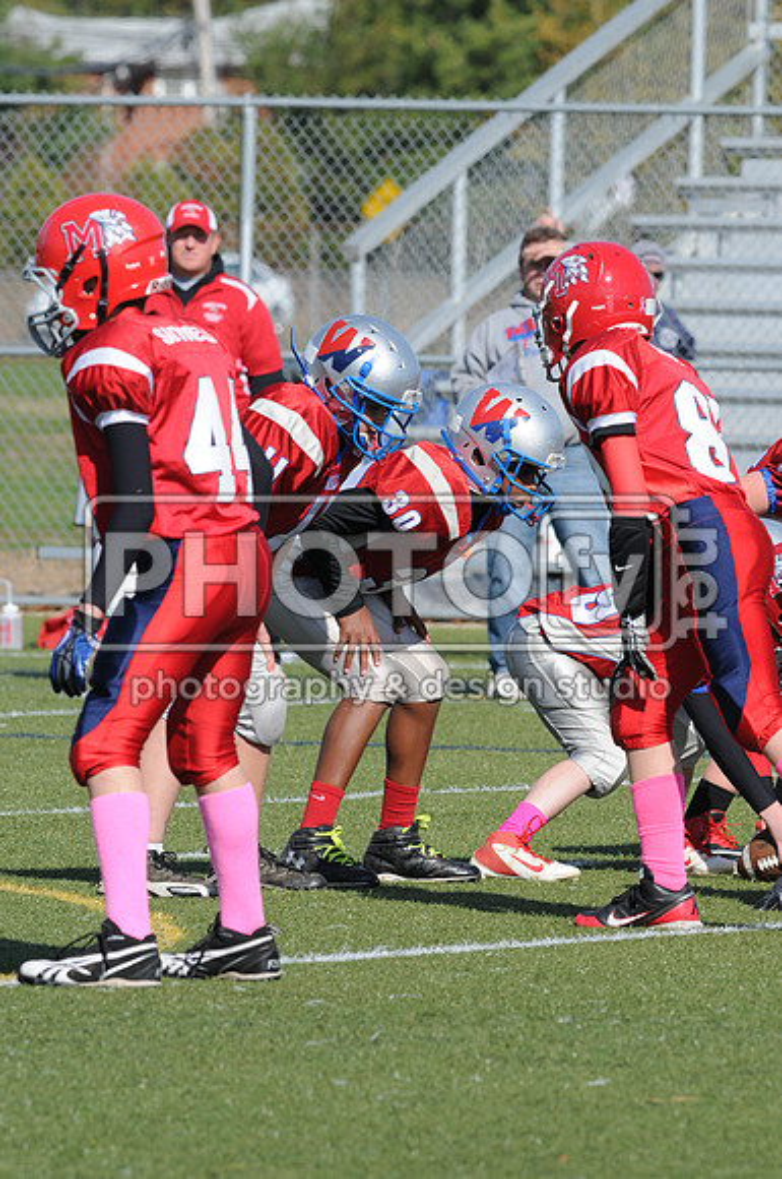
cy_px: 590
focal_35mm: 450
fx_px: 14705
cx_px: 391
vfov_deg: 4.6
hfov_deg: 3.0
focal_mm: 300
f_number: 9
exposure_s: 1/500
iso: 200
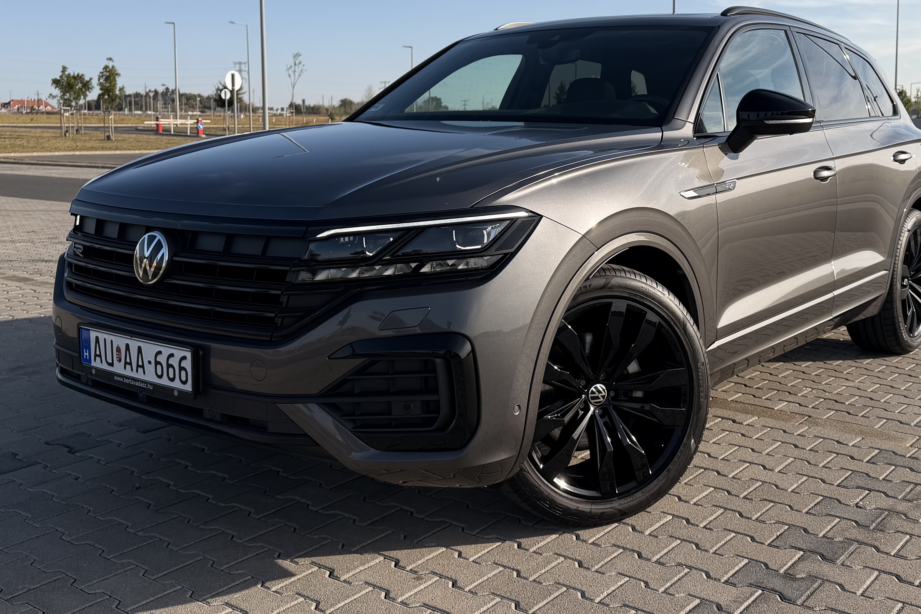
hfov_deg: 49.5
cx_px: 513
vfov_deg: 33.9
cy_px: 200
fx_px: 998
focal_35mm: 39
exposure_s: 1/3953
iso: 80
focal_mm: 6.76
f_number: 1.78
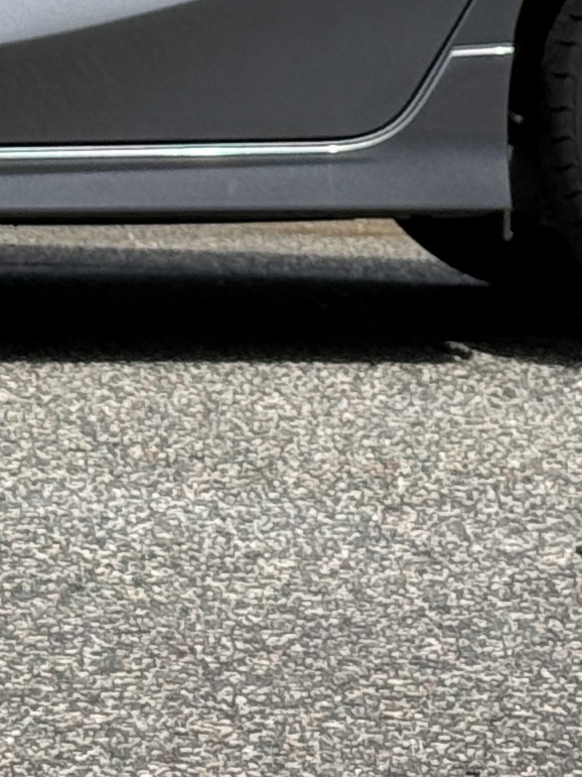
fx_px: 5628
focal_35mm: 251
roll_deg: +0.1
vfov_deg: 7.7
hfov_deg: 5.9
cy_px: -383
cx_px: -263
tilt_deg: +2.2
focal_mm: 6.76
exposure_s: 1/3704
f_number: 1.78
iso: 64
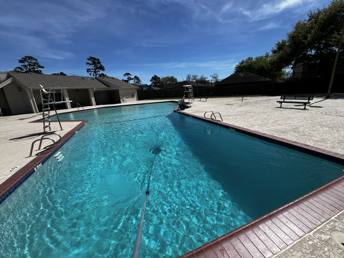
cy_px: 129
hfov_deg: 106.2
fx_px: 129
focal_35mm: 13
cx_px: 172
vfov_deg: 89.9
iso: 32
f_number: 1.8
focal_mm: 1.57
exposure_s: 1/2732
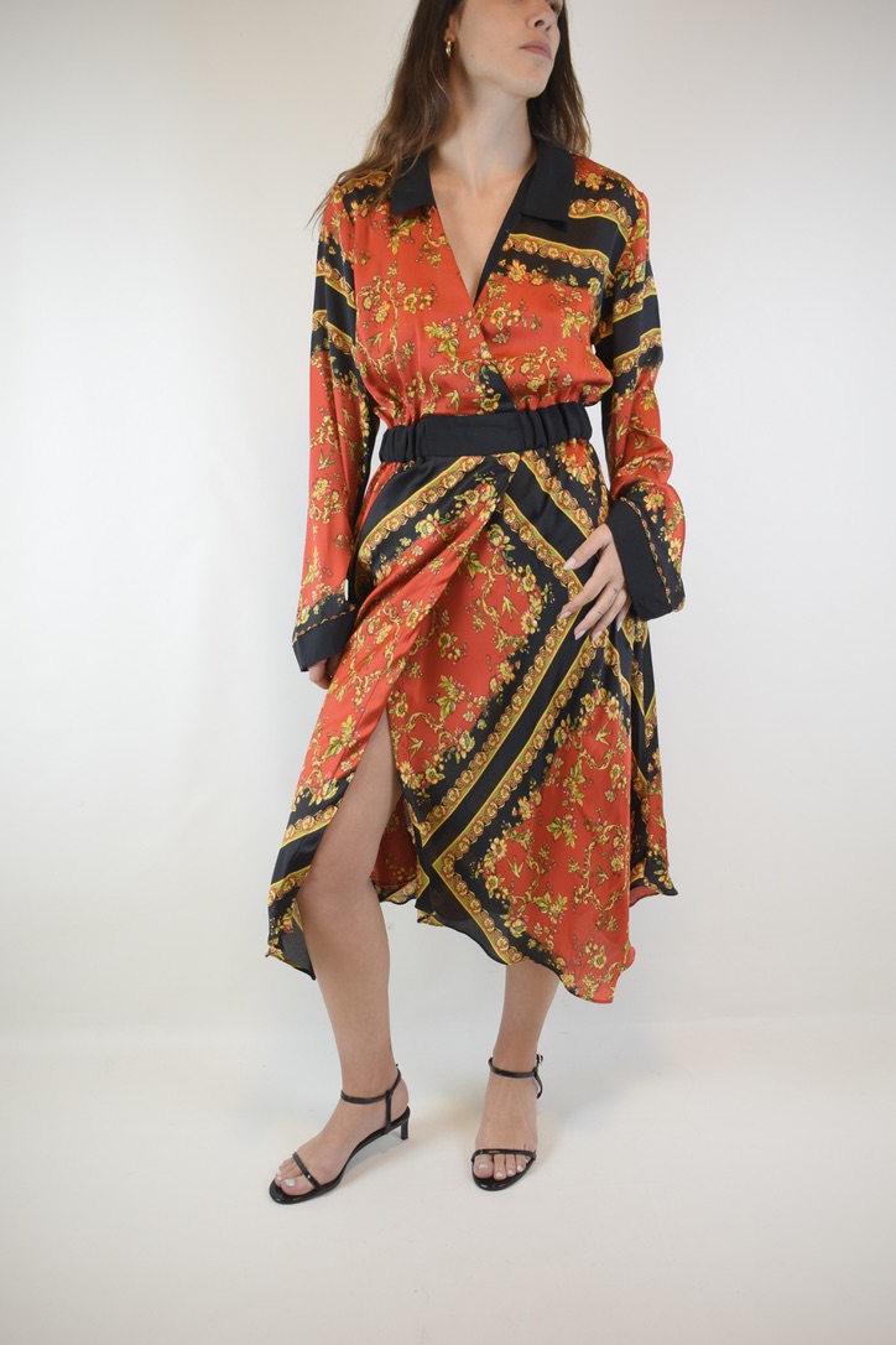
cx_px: 448
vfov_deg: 55.1
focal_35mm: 34
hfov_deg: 38.4
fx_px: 1288
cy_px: 672
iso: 400
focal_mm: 23
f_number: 4.5
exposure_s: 1/80
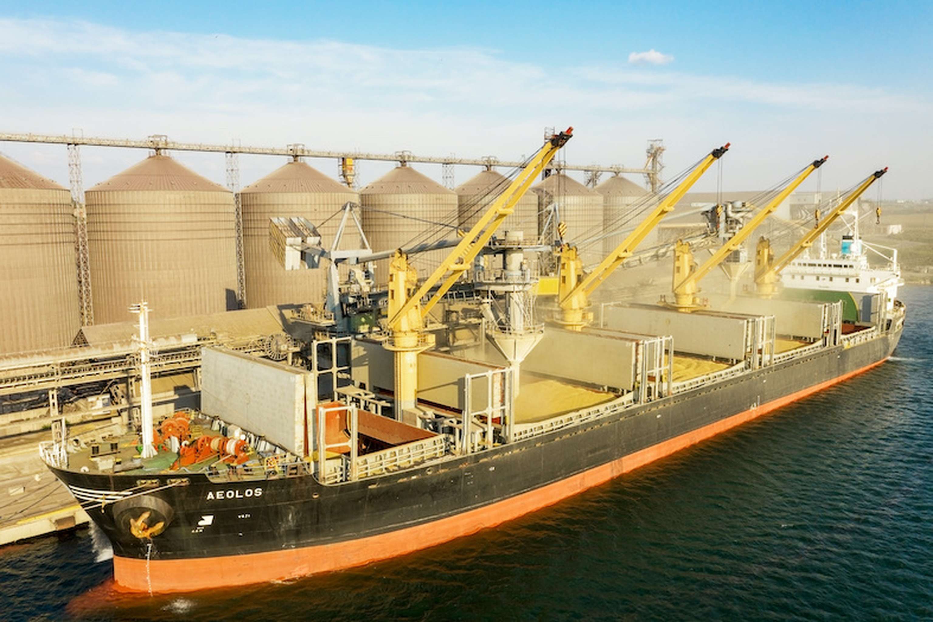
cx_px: 466
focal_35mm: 28
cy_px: 311
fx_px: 726
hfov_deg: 65.5
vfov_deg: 46.4
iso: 100
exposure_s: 1/240
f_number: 7.1
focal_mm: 10.3
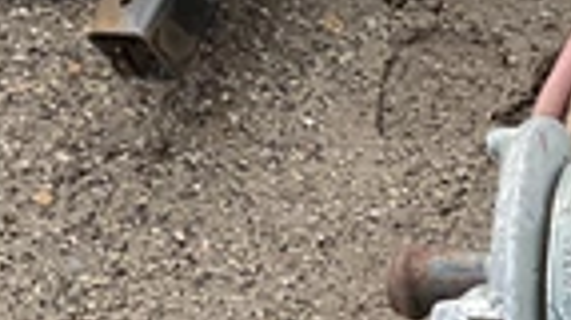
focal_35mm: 166
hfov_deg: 11.6
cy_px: 626
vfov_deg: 7.0
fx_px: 2510
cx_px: 1150
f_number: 1.8
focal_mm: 3
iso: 20
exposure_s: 1/146
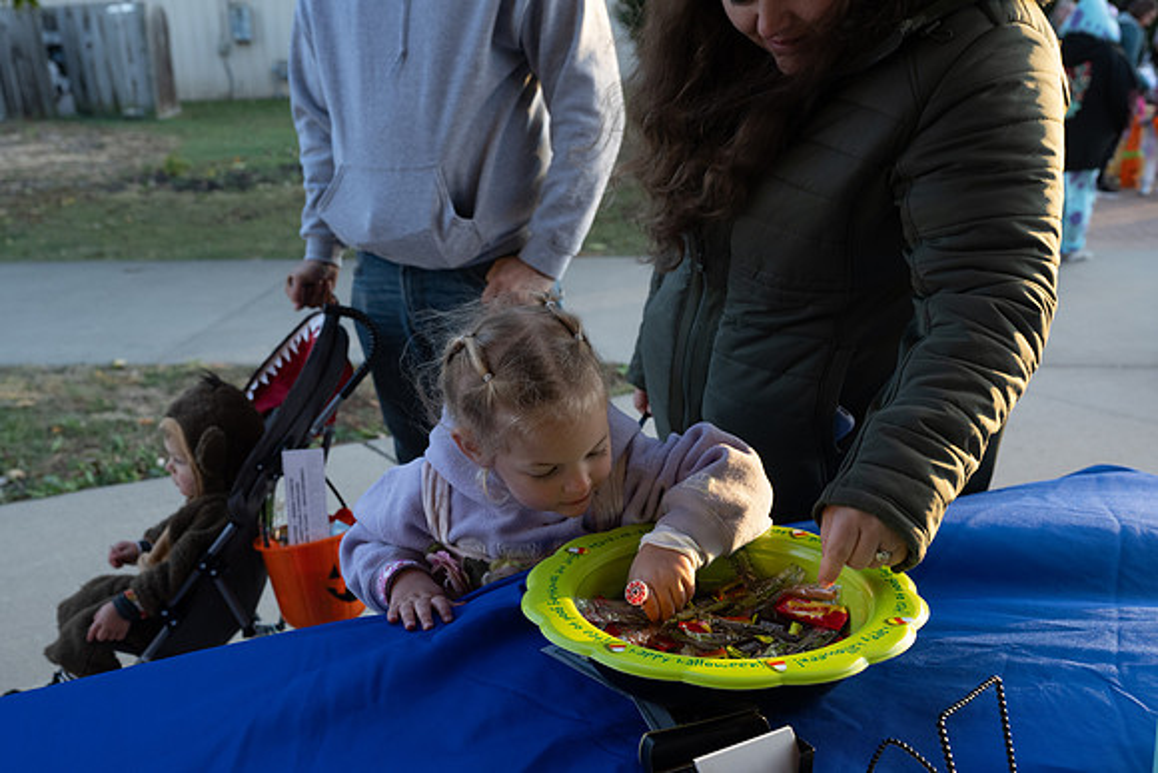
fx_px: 1181
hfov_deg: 52.2
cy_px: 489
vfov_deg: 36.0
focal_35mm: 37
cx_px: 546
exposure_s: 1/160
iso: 500
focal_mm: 29
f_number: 5
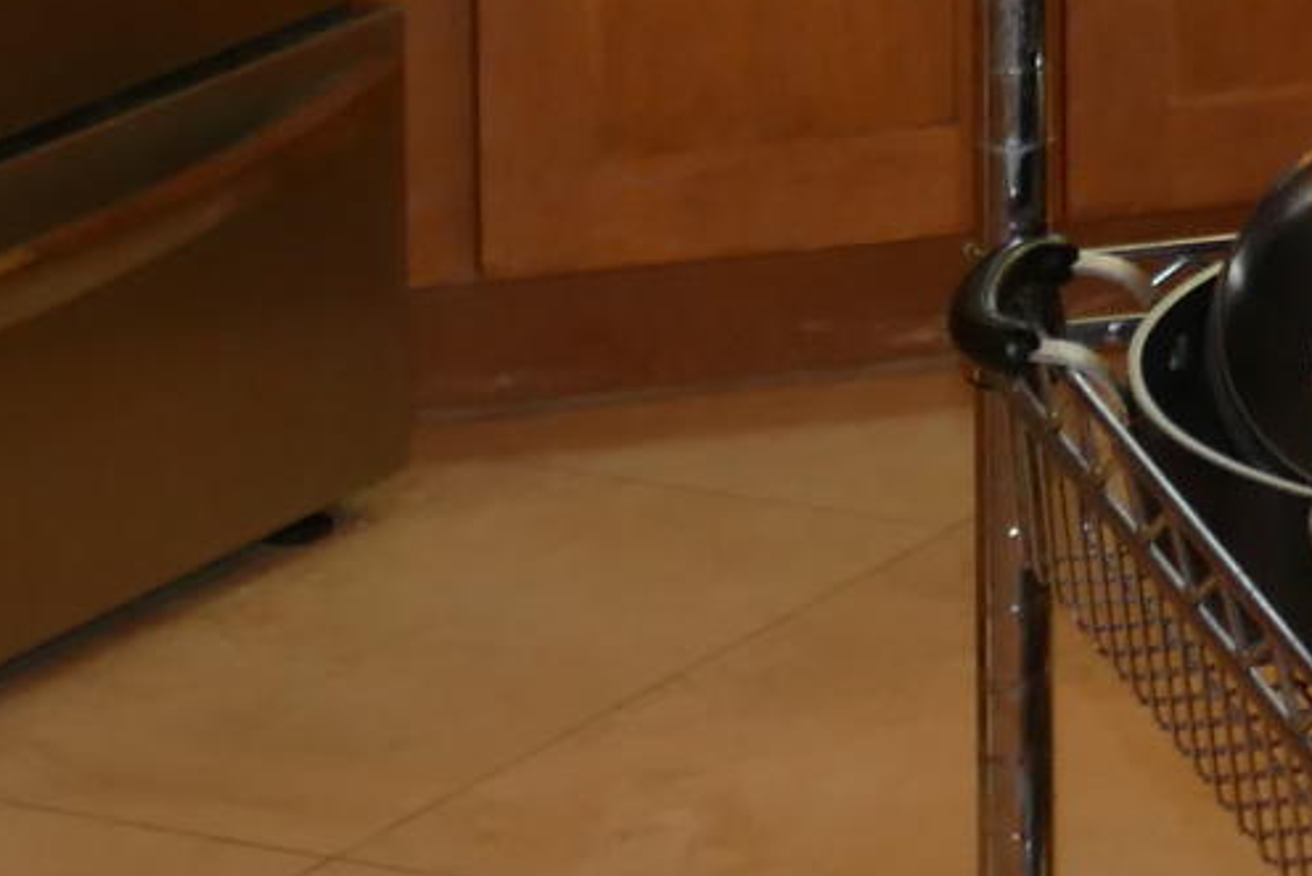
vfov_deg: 5.3
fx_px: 9040
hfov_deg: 7.9
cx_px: 2643
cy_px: -1471
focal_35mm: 248
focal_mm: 15.02
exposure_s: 1/60
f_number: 3.2
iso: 400
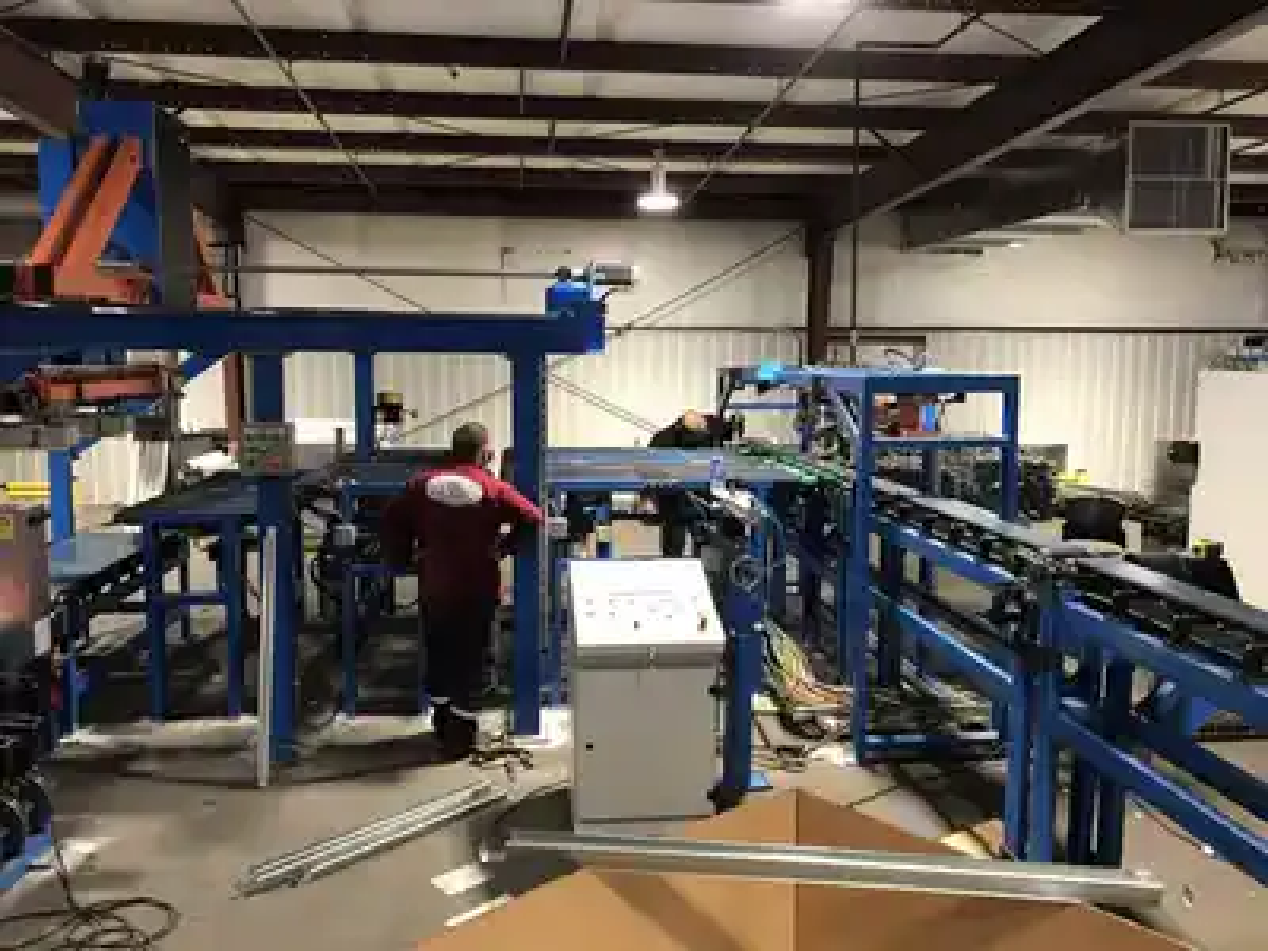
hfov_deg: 63.4
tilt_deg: -6.0
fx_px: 1026
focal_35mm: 28
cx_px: 634
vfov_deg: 49.7
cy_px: 476
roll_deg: -0.8
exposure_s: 1/15
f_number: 1.8
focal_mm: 3.99
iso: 50
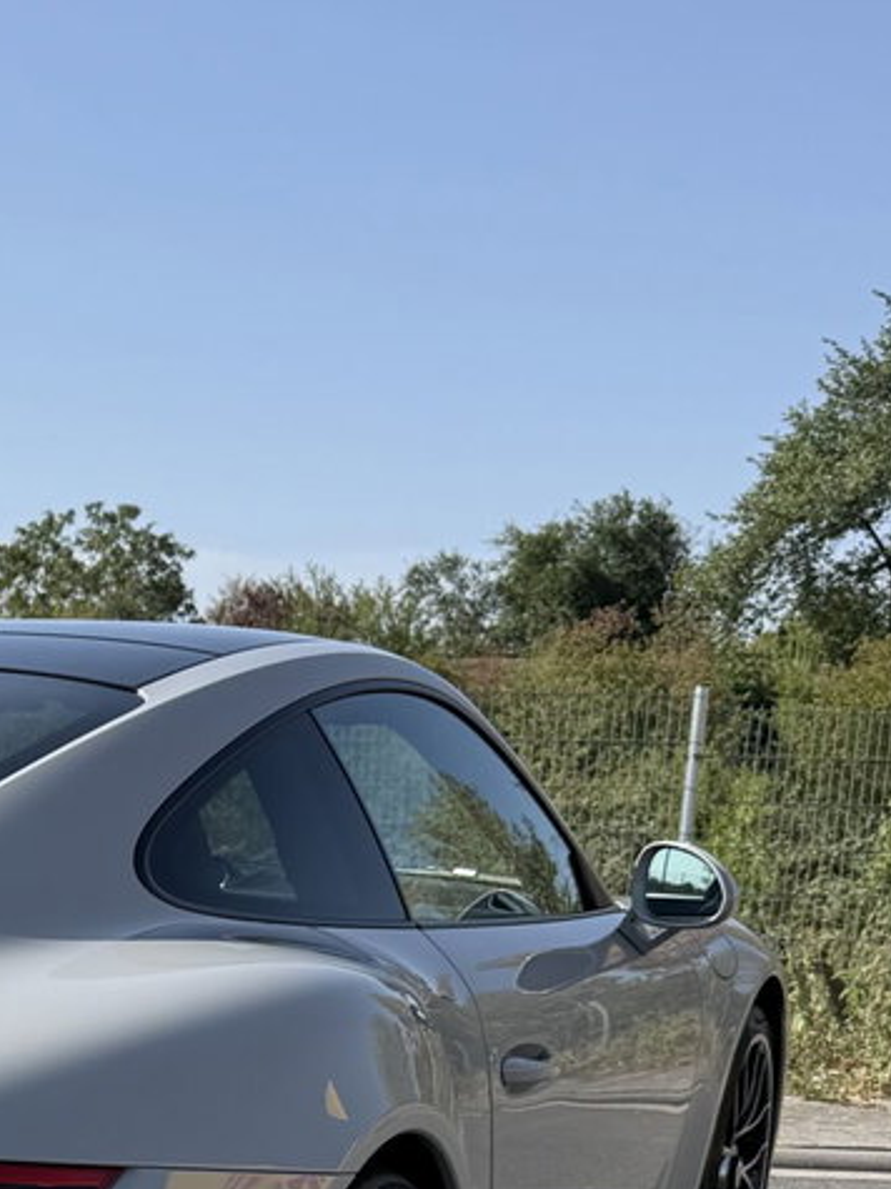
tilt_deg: -13.4
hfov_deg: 19.8
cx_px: -223
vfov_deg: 25.8
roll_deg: -2.1
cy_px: 1340
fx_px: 2369
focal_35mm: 69
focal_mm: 6.76
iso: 80
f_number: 1.78
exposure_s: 1/4167
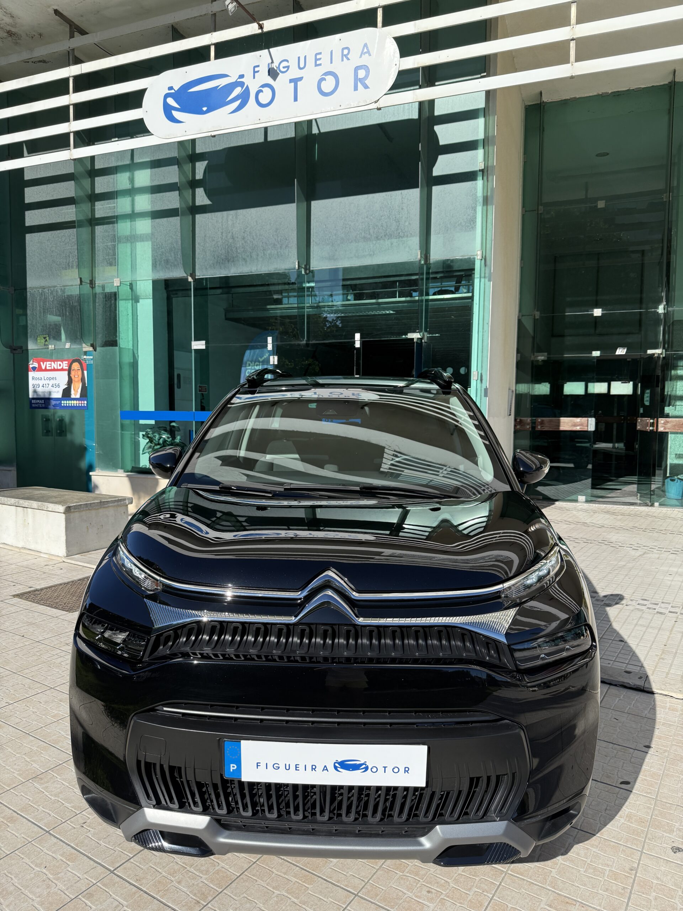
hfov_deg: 56.8
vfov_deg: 71.6
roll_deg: -0.6
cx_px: 342
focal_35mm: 24
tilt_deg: -2.9
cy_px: 456
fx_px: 631
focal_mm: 6.76
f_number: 1.78
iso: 100
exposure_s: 1/4405
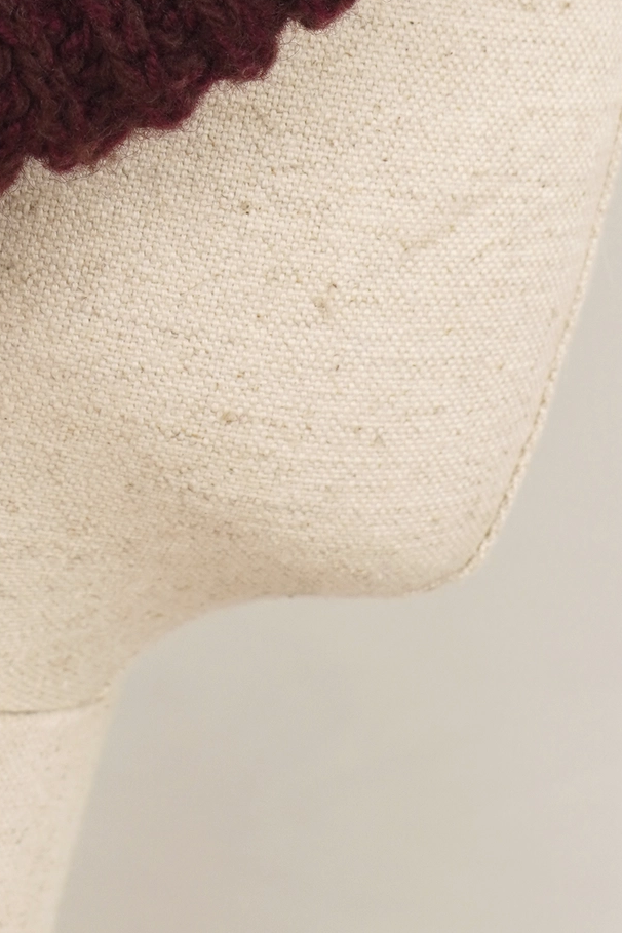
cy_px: -286
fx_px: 3939
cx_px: -73
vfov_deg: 13.0
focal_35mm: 152
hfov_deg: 8.9
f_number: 6.3
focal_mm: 32
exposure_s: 1/25
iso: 250
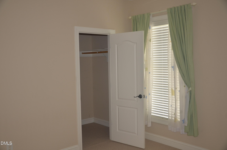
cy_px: 75
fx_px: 227
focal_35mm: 36
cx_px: 114
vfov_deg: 36.7
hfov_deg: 53.2
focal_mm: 24
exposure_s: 1/60
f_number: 3.8
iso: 320
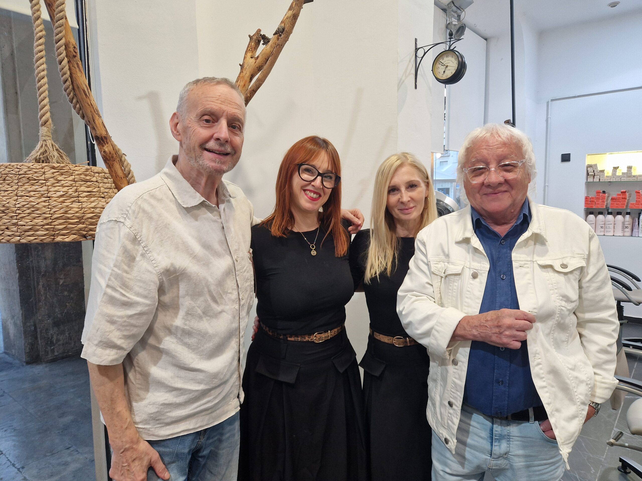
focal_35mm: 23
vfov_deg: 58.9
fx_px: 427
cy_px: 240
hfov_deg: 73.9
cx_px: 321
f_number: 1.8
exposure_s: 1/100
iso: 160
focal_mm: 5.4
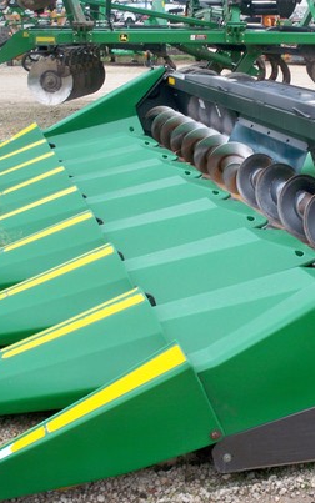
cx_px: 228
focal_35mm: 63
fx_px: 865
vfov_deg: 32.5
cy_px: 252
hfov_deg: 20.5
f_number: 3.5
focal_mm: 7.8
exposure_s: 1/200
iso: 80
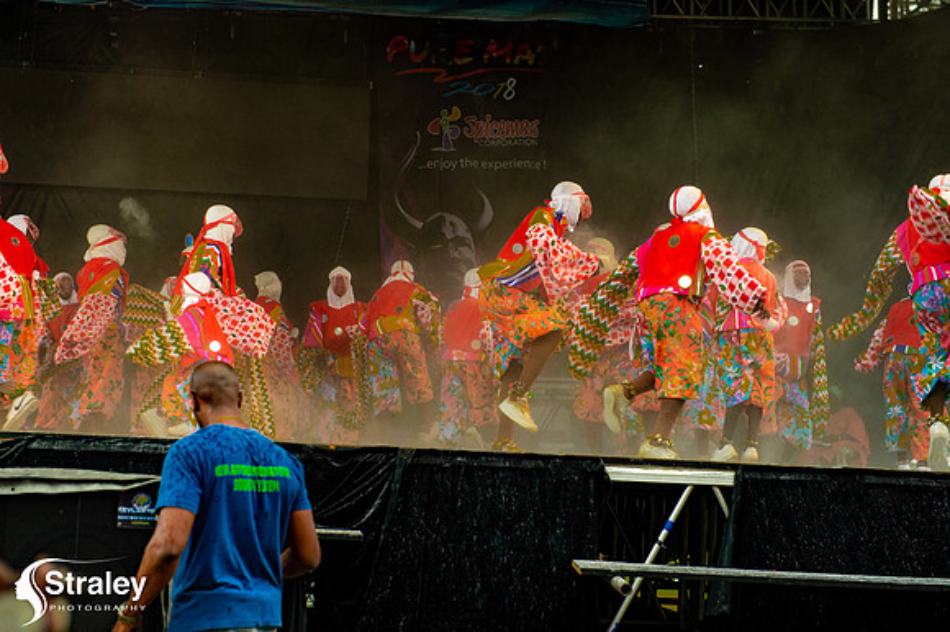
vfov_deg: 19.4
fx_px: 1846
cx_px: 475
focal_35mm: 70
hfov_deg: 28.9
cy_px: 316
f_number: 5
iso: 125
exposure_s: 1/250
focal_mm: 70
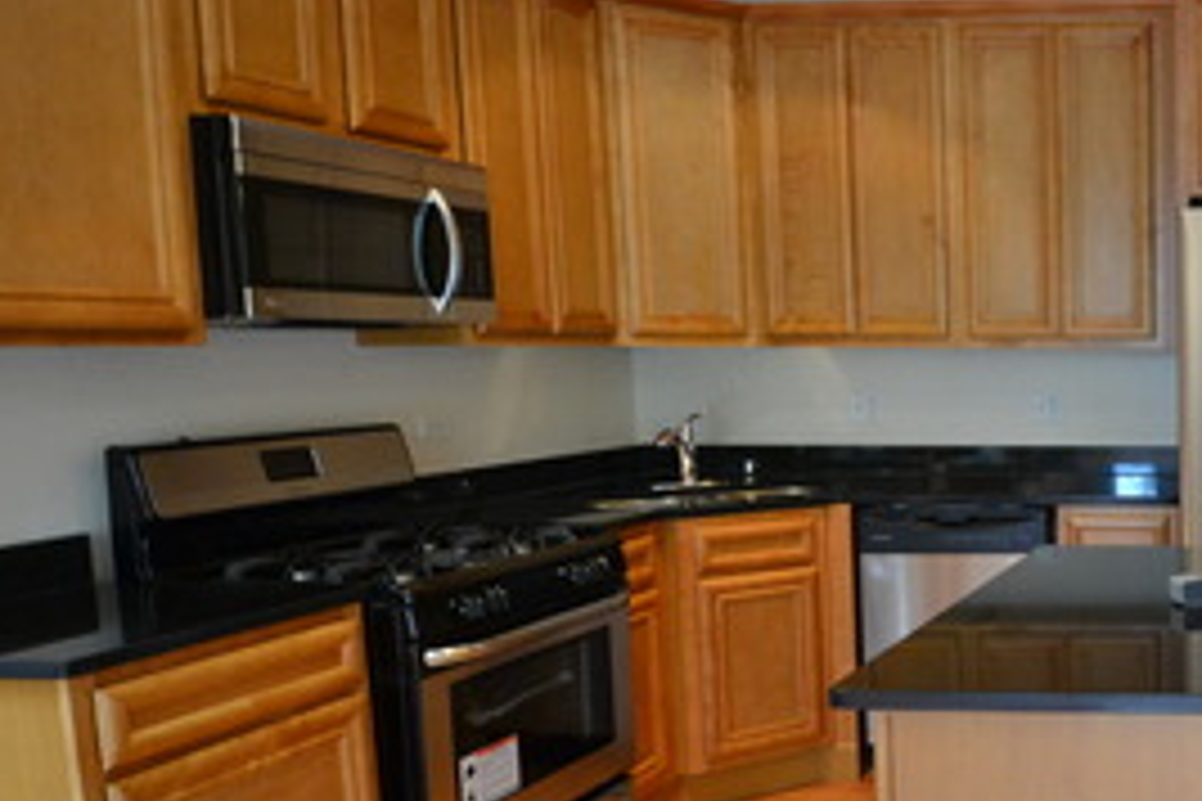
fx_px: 1202
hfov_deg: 43.1
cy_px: 475
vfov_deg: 36.8
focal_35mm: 36
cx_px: 1279
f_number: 3.5
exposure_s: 1/60
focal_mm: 10
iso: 1250
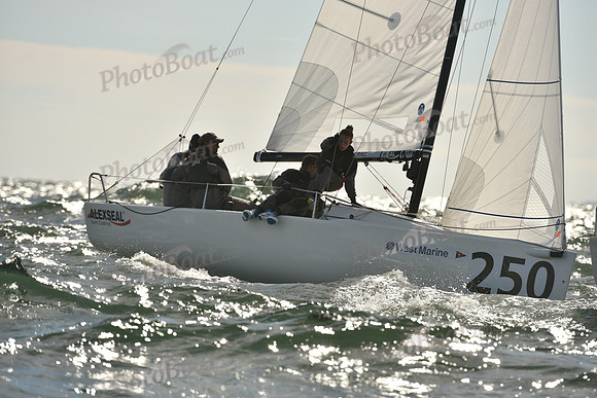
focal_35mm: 400
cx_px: 298
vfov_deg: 3.4
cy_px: 199
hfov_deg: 5.2
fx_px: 6635
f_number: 7.1
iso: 250
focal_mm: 400
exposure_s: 1/1600
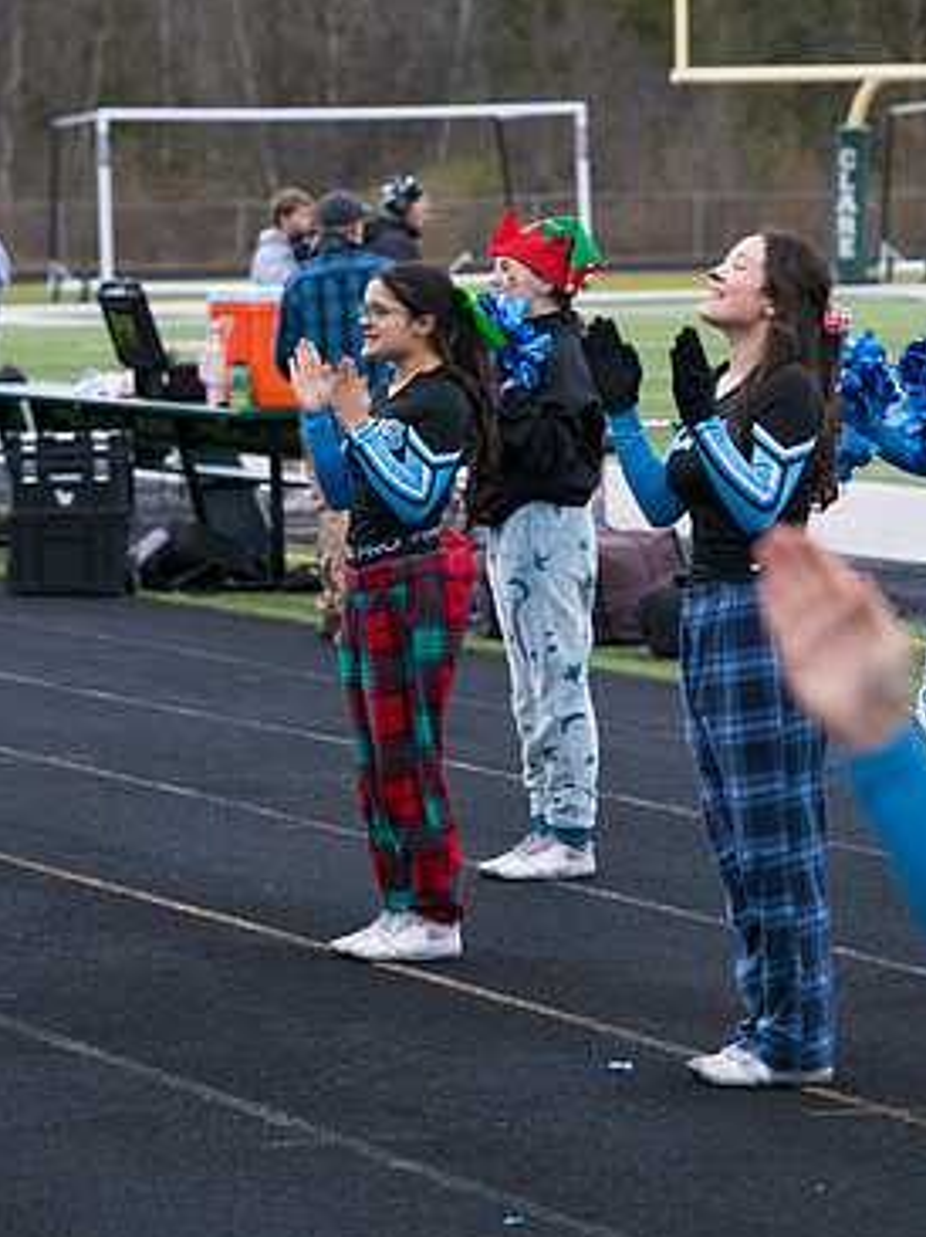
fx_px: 7392
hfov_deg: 7.2
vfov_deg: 9.6
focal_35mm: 207
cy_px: 585
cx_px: 443
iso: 2000
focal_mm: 175
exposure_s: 1/1250
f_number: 6.3
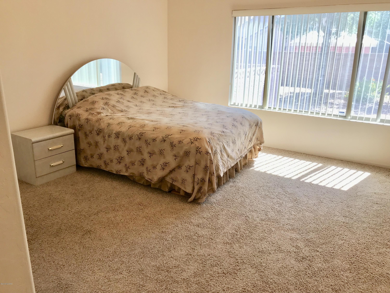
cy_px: 146
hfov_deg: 63.4
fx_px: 315
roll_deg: -1.3
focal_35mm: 28
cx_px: 195
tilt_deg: -17.0
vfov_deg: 49.7
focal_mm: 3.99
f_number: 1.8
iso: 25
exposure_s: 1/60
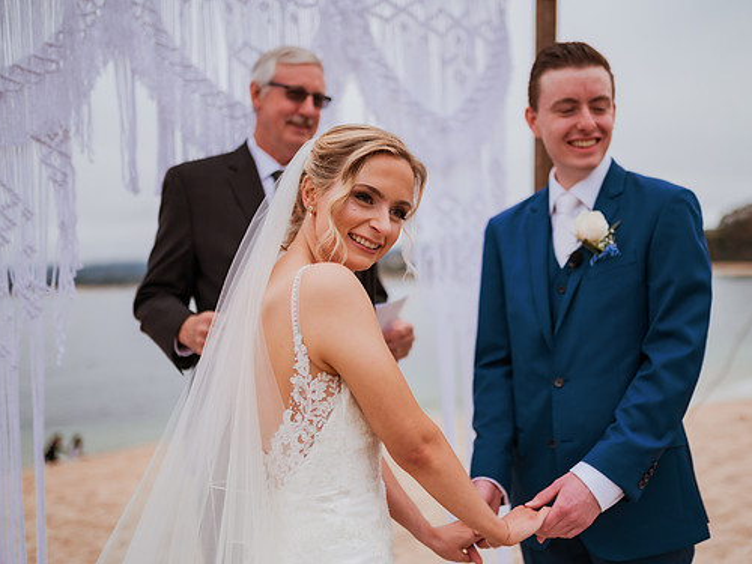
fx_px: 847
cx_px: 423
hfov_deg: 47.8
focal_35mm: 39
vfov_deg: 36.8
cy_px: 277
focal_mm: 35
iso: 500
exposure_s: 1/4000
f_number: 1.4
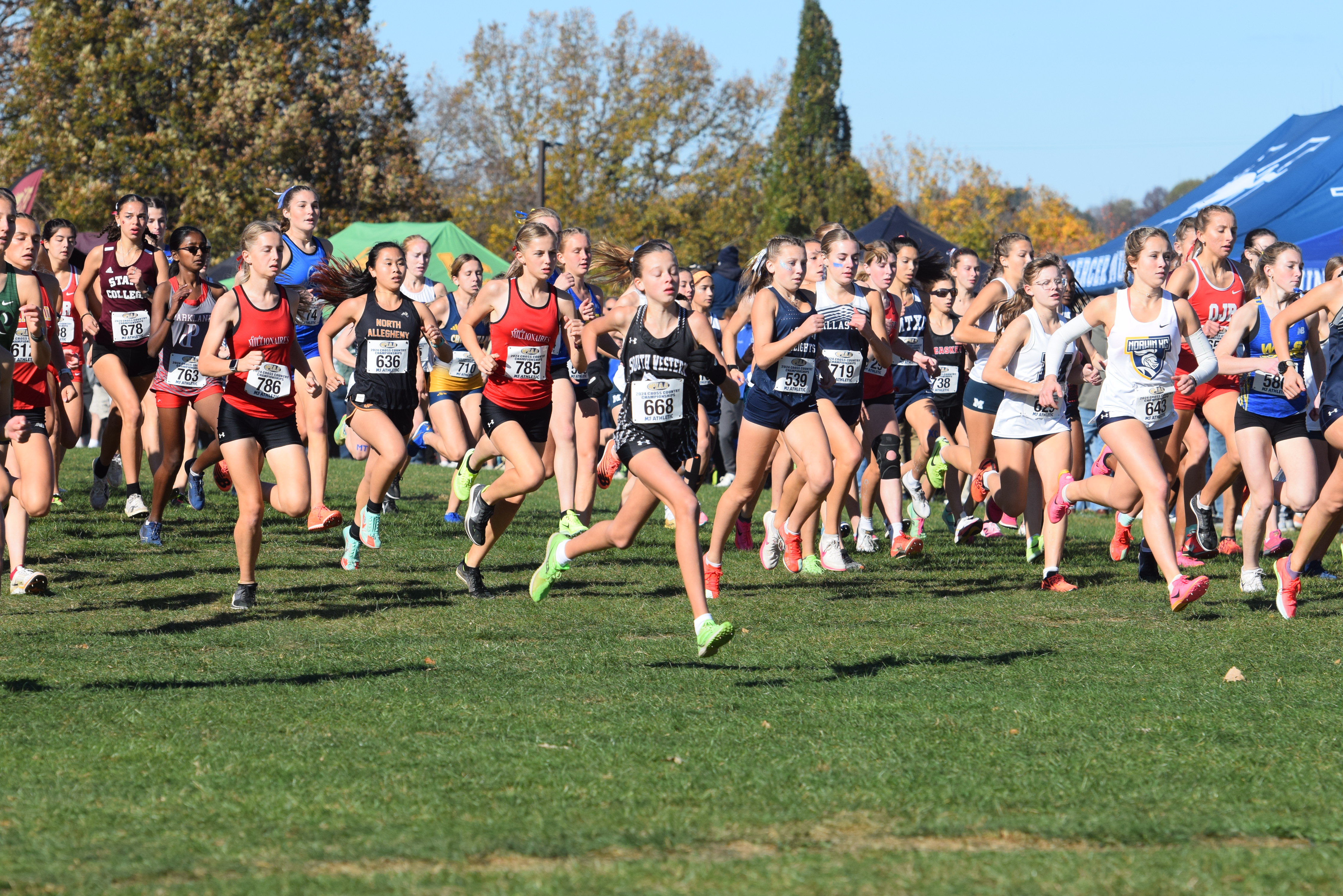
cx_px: 672
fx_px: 7276
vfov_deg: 7.0
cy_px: 448
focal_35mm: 195
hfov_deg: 10.5
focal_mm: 130
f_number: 6.3
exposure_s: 1/1600
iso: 400
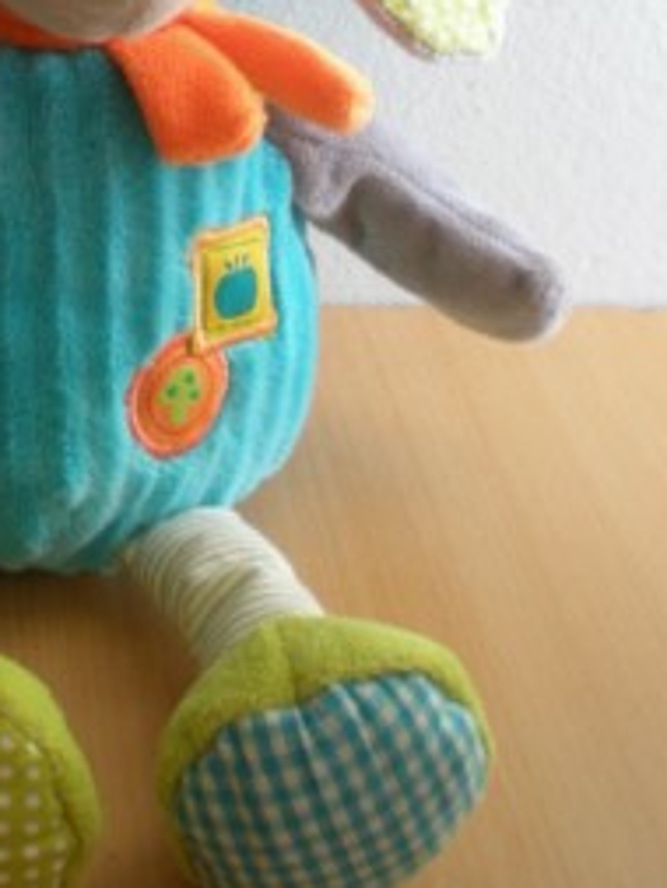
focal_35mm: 78
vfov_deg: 24.5
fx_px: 2002
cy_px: 151
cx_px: 77
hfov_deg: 18.6
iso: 200
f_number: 3.1
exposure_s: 1/23.2
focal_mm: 6.3
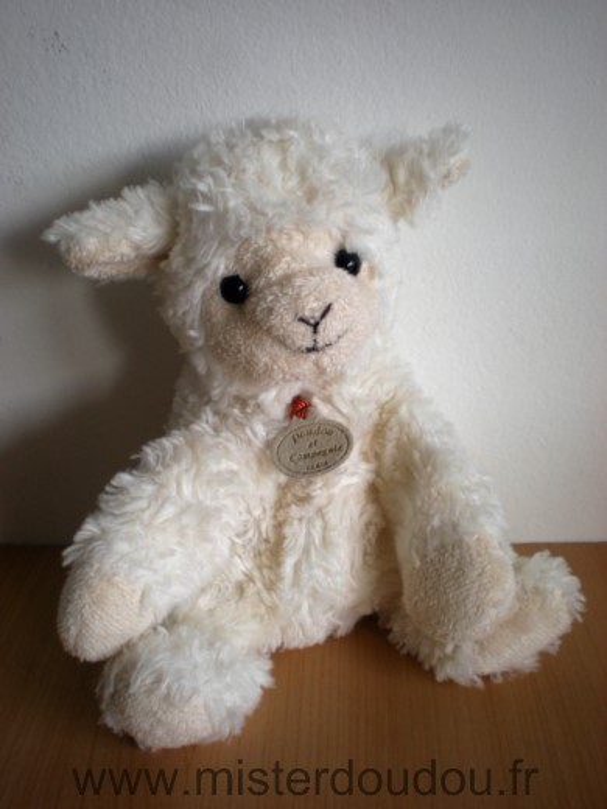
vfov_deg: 49.0
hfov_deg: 37.7
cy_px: 404
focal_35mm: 38
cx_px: 304
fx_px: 888
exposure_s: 1/56
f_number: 3.1
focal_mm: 6.3
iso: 98
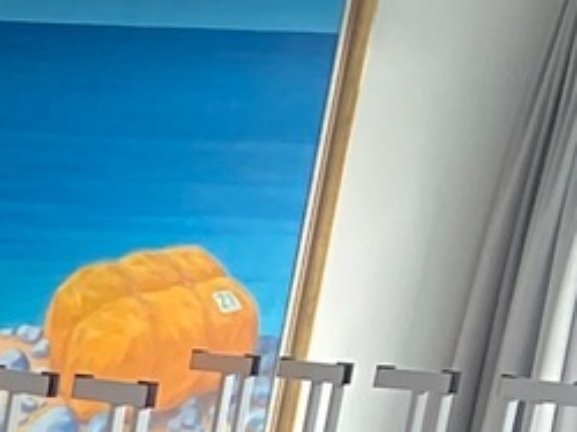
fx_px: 3547
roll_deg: -1.7
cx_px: -1159
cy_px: 2012
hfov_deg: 8.0
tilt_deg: -25.1
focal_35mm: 213
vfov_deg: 5.5
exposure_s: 1/100
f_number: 1.8
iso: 125
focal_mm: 4.25
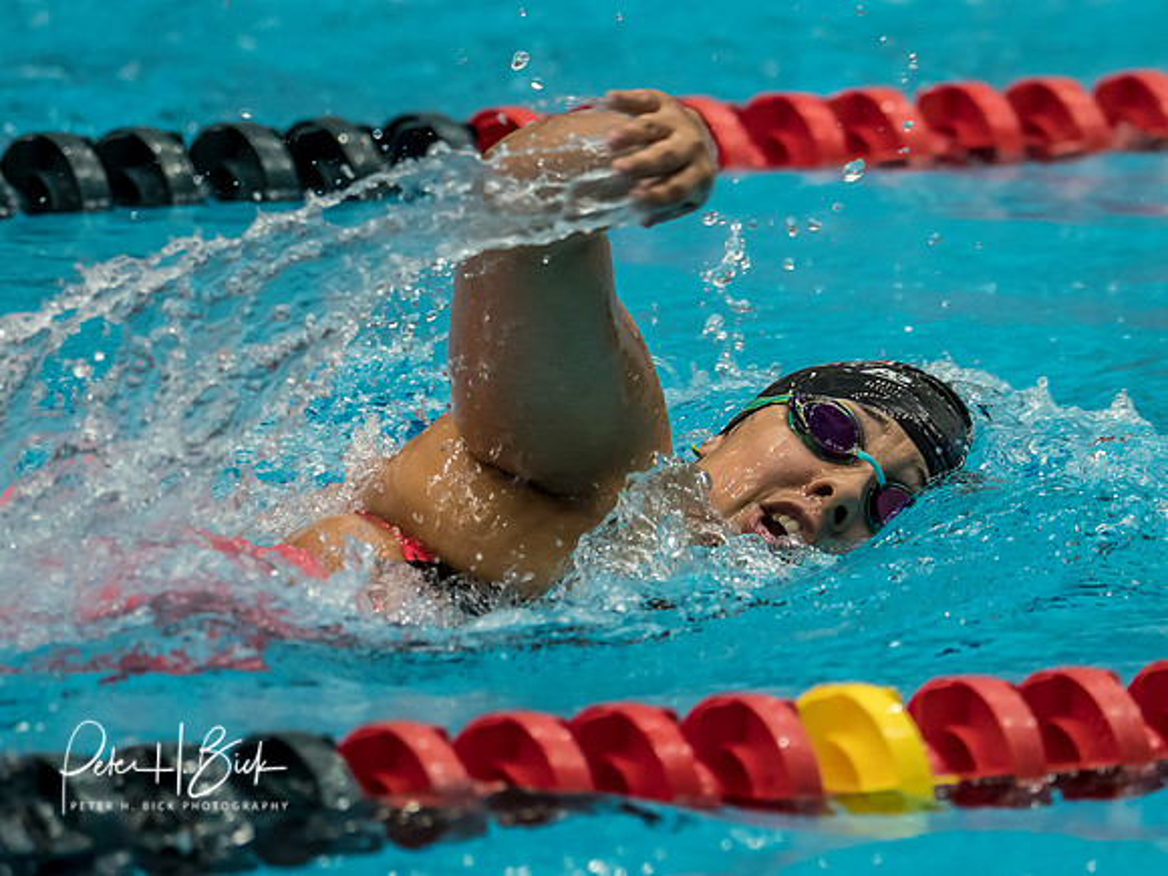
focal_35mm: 604
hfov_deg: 3.3
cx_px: 663
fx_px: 20373
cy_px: 382
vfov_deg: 2.5
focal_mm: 200
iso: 1600
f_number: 2.8
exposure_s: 1/1000
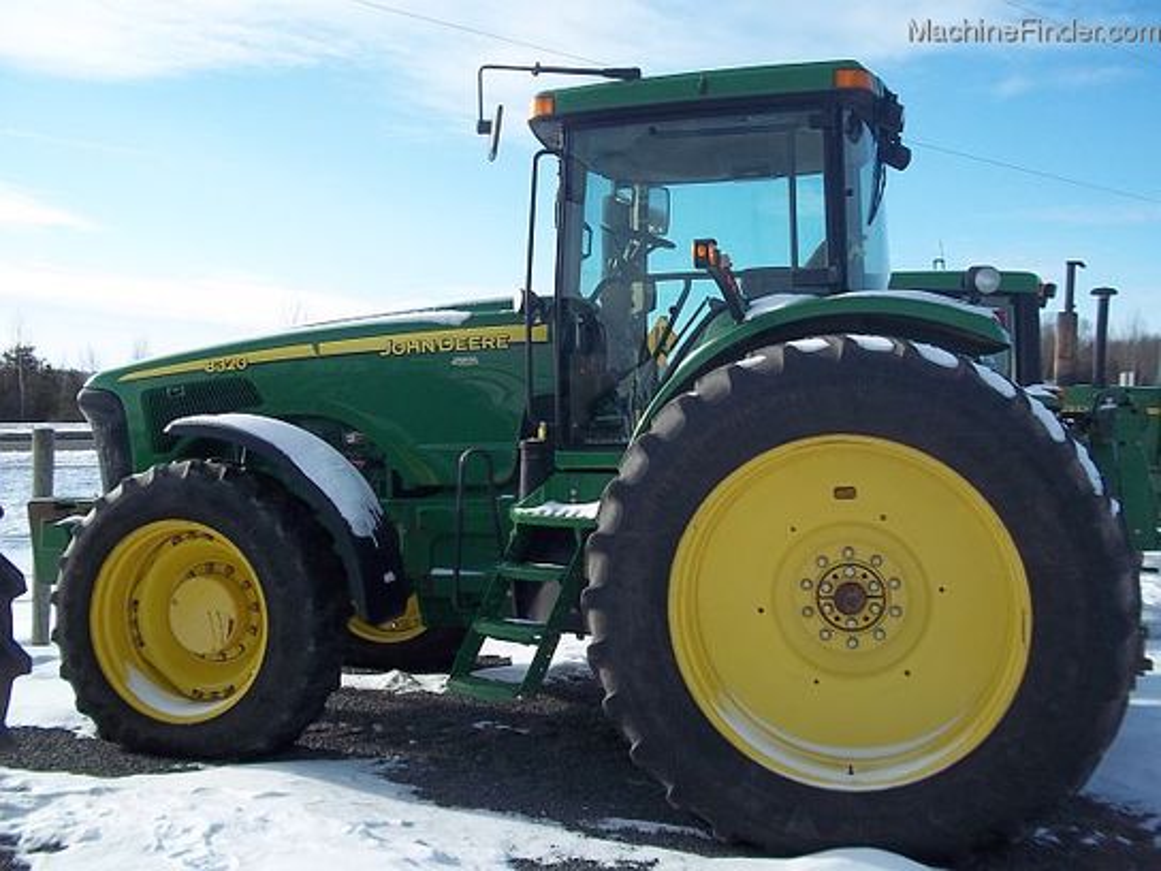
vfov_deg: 39.7
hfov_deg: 51.4
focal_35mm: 36
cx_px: 580
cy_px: 436
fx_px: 1207
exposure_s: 1/160
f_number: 8
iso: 80
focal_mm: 6.5
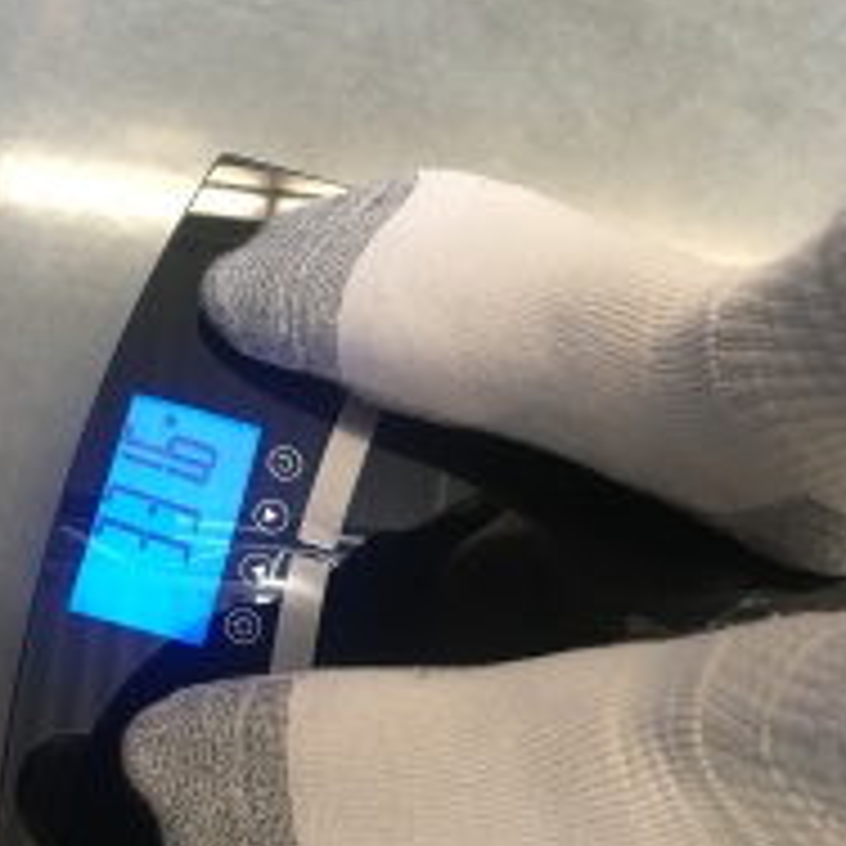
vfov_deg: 34.0
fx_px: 1383
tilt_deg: -71.2
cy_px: 464
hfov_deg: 33.7
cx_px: 274
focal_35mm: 50
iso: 160
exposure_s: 1/30
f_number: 2.2
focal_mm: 4.15
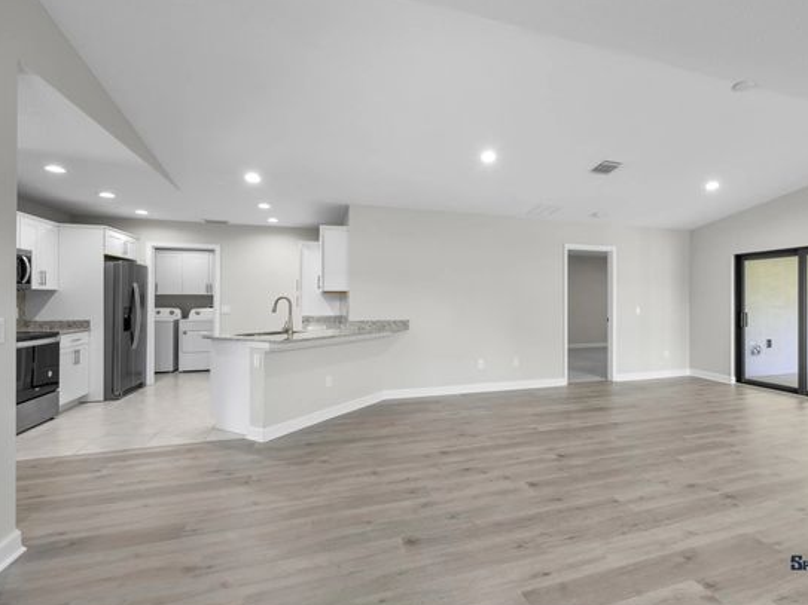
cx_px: 469
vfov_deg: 72.9
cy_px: 300
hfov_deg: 88.4
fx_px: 410
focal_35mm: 18
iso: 500
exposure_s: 1/15
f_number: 9.5
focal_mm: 15.5
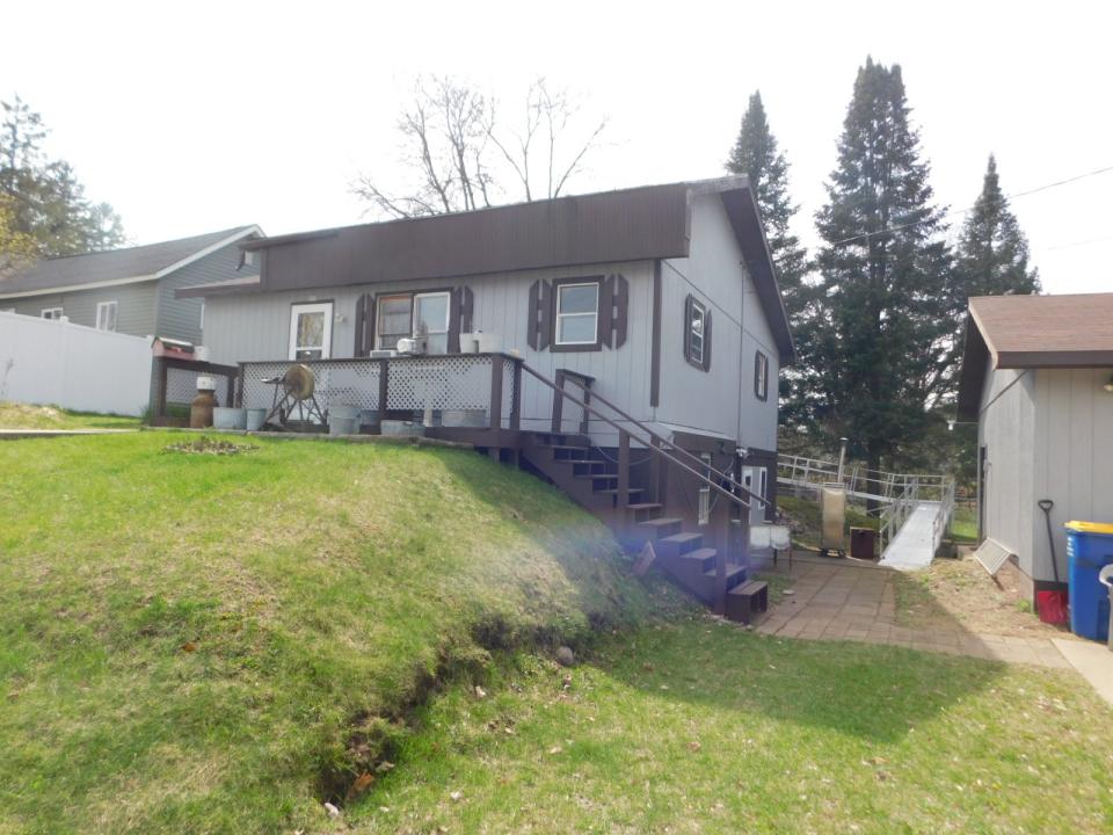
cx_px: 556
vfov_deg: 58.9
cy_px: 418
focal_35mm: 23
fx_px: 740
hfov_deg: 73.9
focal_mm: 4
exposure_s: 1/800
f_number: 3
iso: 125
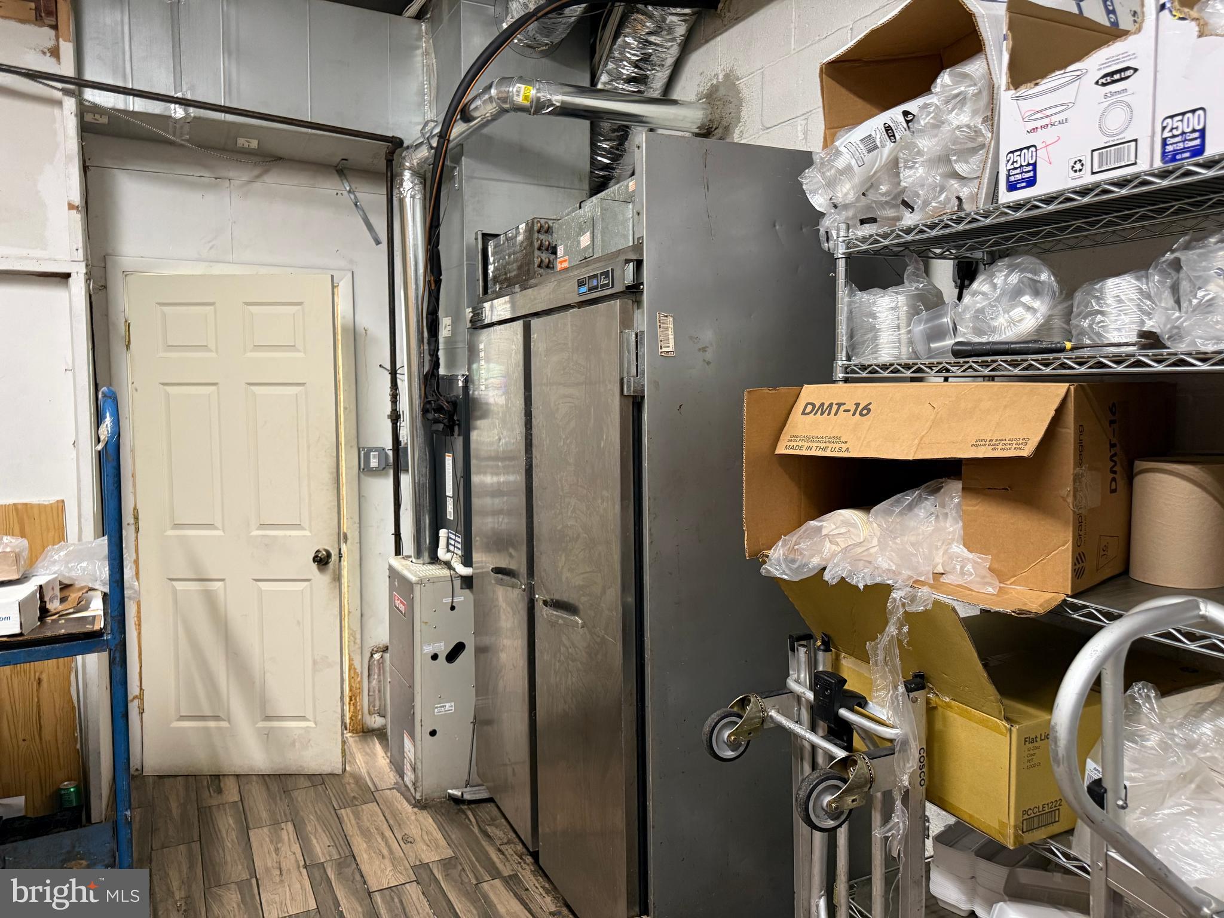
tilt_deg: -5.3
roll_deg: +0.7
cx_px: 612
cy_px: 459
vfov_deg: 56.8
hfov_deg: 71.6
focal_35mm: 24
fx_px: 849
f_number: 1.78
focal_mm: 6.76
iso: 320
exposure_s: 1/40
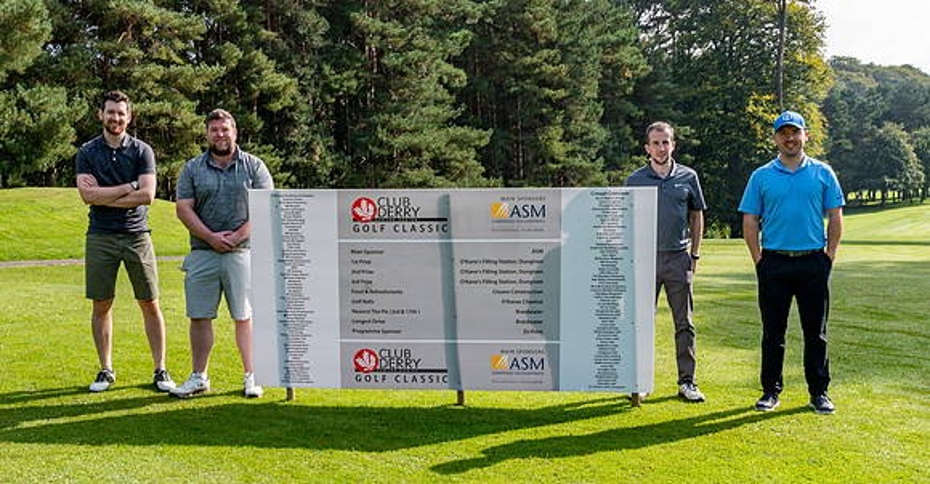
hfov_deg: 44.6
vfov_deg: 24.1
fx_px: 1130
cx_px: 397
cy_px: 312
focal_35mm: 47
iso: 200
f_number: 8
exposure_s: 1/100
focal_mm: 24
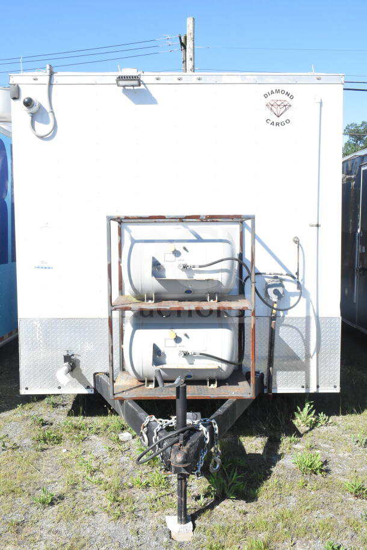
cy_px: 275
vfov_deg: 55.1
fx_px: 527
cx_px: 184
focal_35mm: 34
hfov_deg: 38.4
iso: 1600
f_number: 14
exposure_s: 1/800
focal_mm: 23
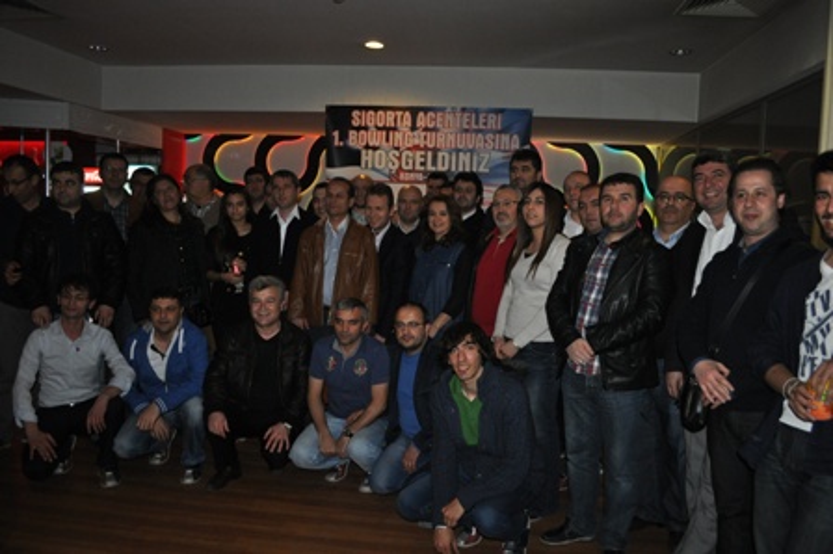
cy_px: 277
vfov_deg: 47.9
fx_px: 624
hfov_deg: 67.4
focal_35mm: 27
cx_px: 416
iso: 800
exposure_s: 1/60
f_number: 3.5
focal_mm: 18
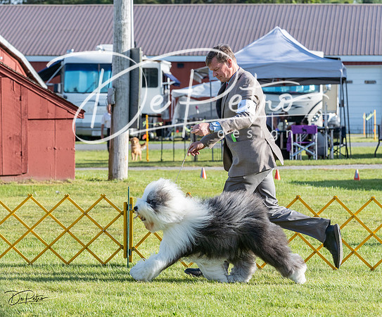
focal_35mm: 174
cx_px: 142
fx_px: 1998
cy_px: 168
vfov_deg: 9.1
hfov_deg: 10.9
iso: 640
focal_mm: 126
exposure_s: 1/1250
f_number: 6.3
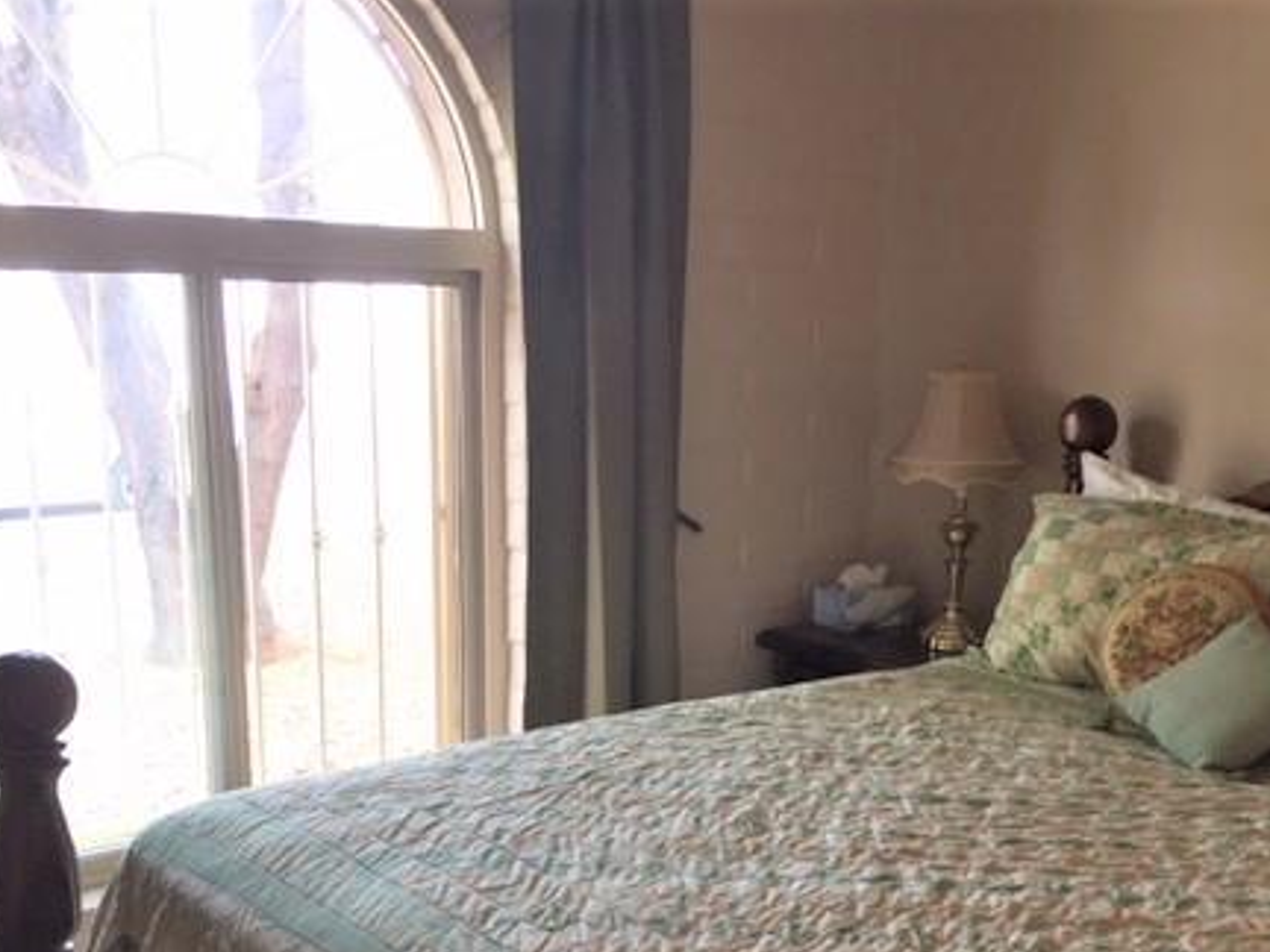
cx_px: 779
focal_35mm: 43
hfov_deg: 43.6
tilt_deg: -14.5
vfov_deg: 33.0
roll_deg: -3.0
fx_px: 1578
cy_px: 696
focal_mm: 4.15
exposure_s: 1/60
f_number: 2.2
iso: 40
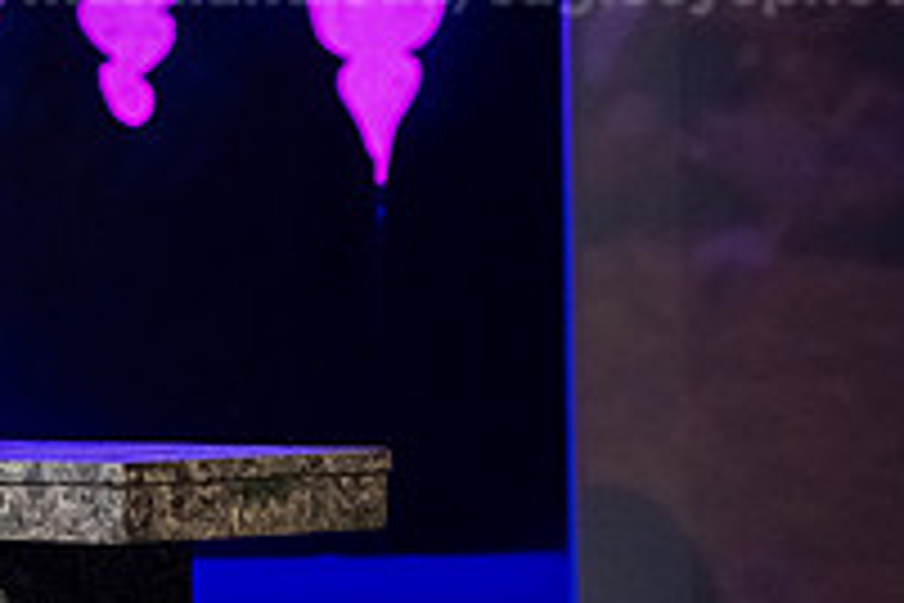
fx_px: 11977
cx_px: -292
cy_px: 79
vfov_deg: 2.9
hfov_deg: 4.3
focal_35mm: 477
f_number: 2.8
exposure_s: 1/200
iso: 4000
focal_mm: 165
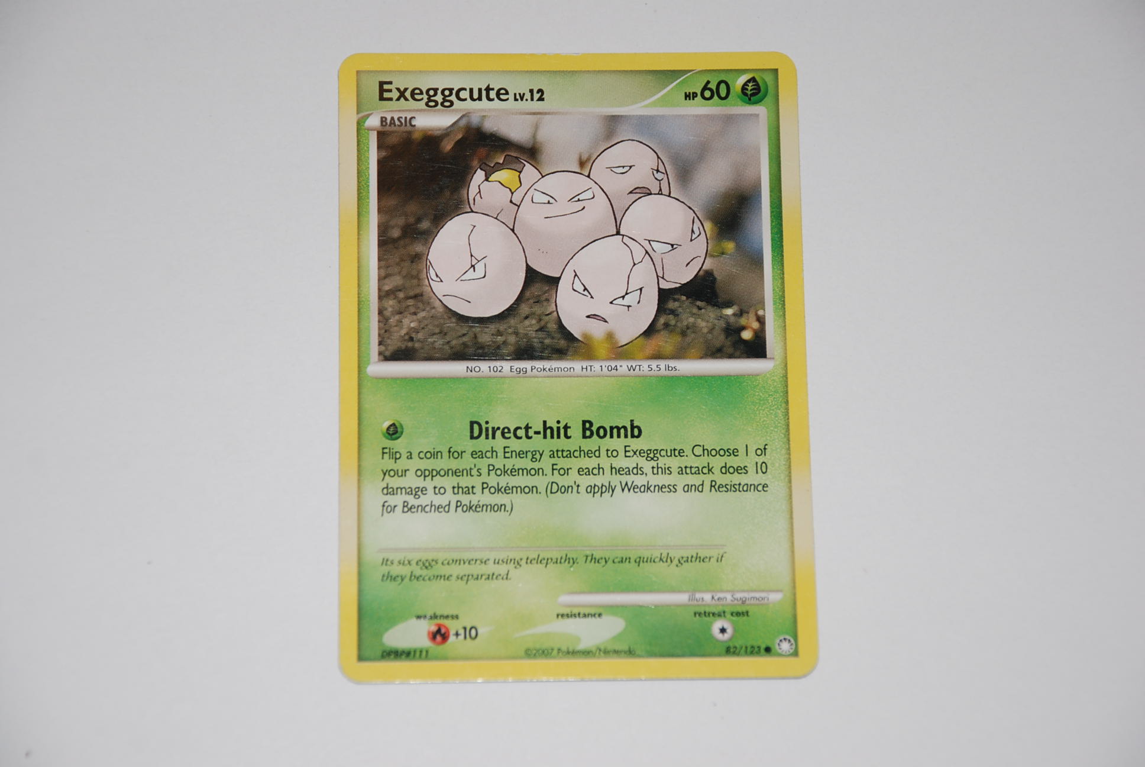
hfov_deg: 16.1
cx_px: 572
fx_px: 4060
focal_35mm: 128
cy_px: 384
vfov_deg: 10.8
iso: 200
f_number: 5.6
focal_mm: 85
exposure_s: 1/60
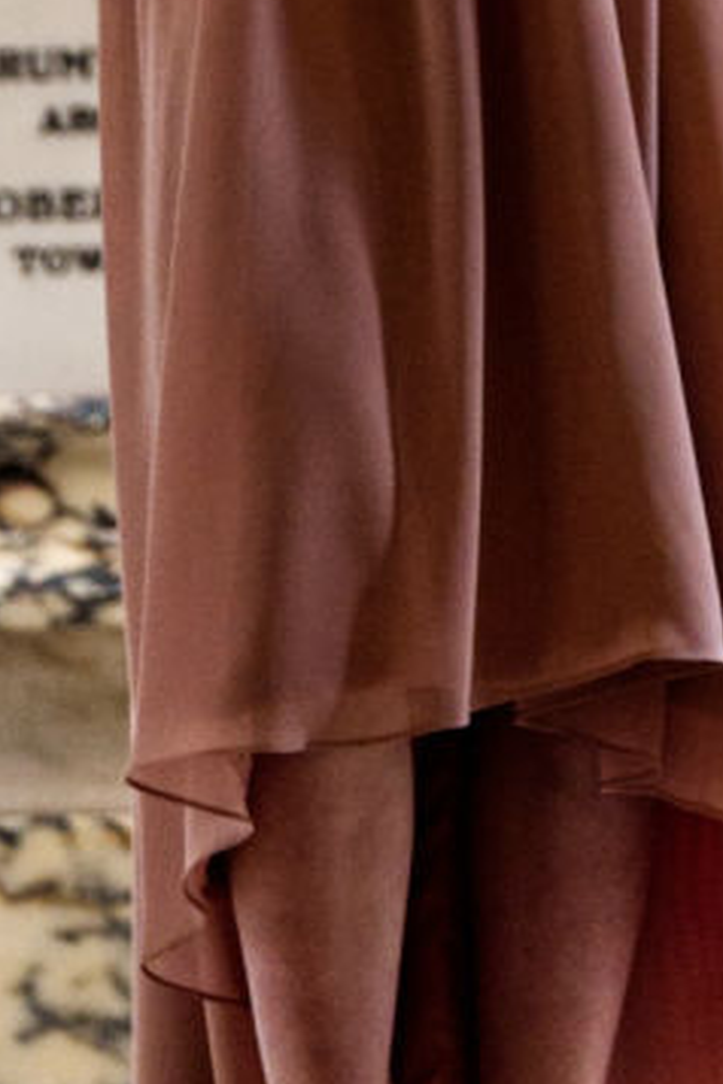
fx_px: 20363
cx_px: 352
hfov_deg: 2.0
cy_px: -650
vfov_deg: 3.0
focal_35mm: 676
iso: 3200
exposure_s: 1/320
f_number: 2.8
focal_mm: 155
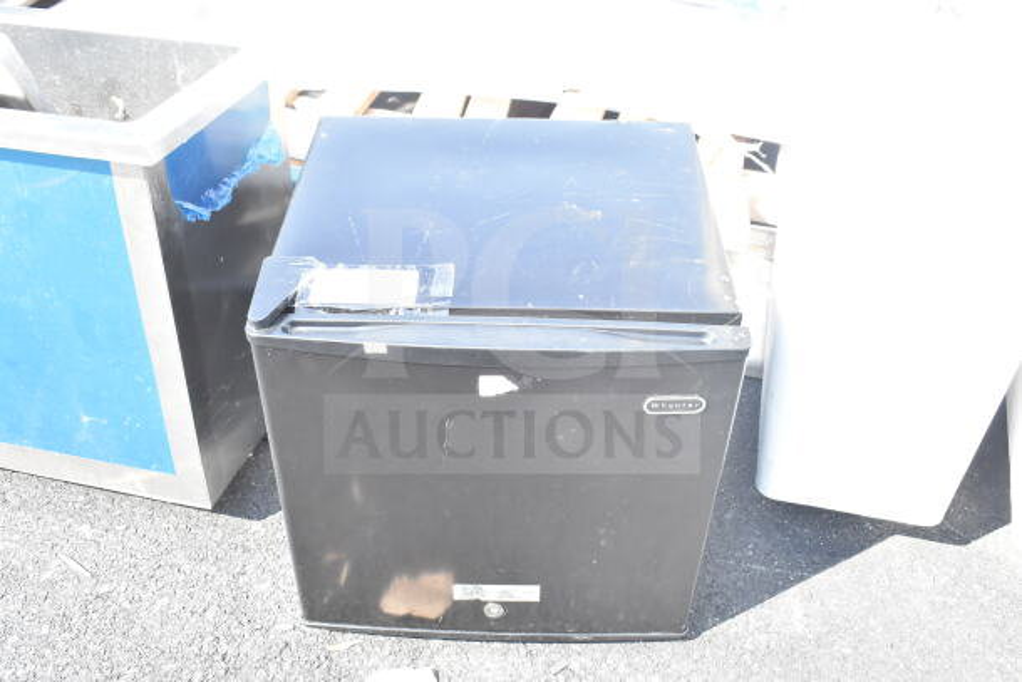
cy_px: 341
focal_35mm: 34
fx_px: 980
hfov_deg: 55.1
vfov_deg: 38.4
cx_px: 511
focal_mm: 23
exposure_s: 1/320
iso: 1600
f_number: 9
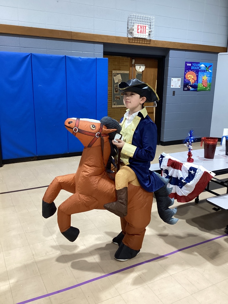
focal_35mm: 31
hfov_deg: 45.4
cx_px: 114
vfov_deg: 58.4
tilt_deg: -14.1
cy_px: 152
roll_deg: -1.3
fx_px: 272
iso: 125
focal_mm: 3.3
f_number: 2.4
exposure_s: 1/50
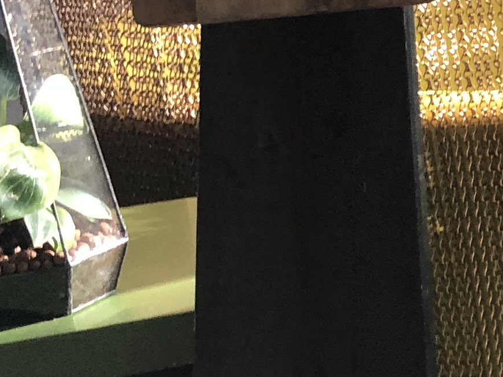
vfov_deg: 11.5
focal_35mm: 129
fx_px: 1874
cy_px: 191
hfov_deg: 12.7
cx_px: 1105
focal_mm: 3.99
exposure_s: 1/30
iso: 25
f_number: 1.8
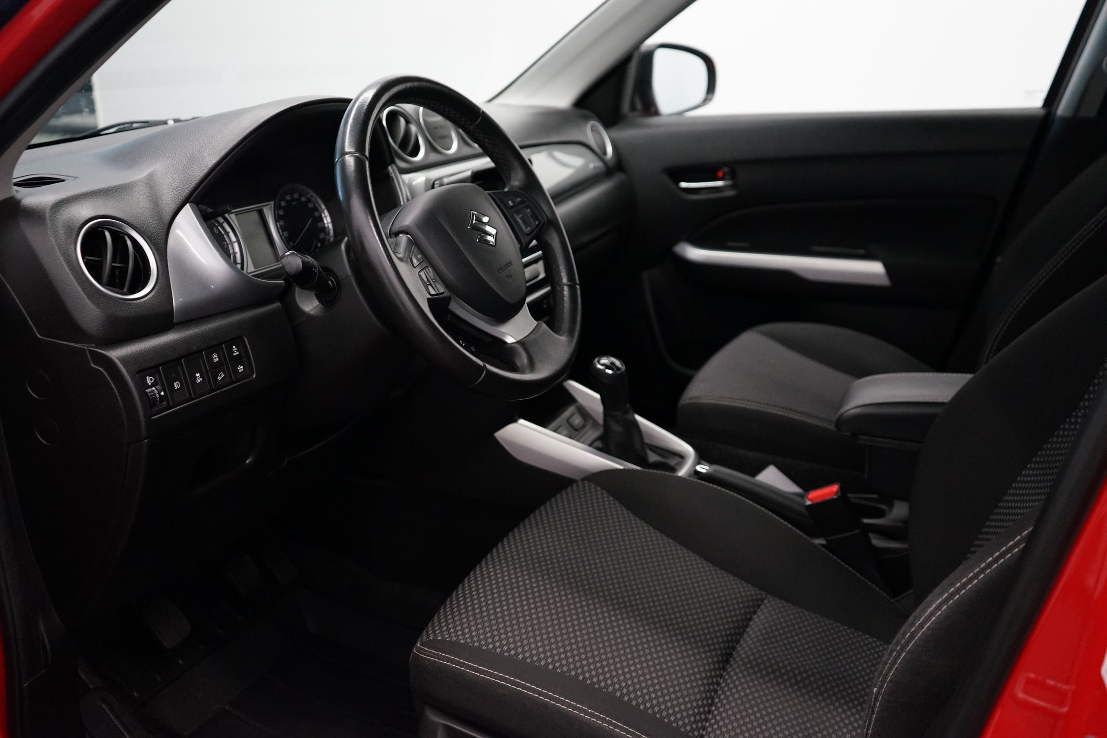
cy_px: 369
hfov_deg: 60.3
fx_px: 953
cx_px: 554
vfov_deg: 42.3
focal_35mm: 31
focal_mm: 31
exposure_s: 1/160
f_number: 4
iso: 3200
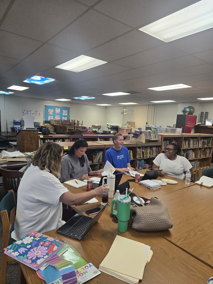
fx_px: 189
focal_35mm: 23
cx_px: 106
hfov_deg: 58.9
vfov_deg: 73.9
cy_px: 142
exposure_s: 1/120
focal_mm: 5.4
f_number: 1.8
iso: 160
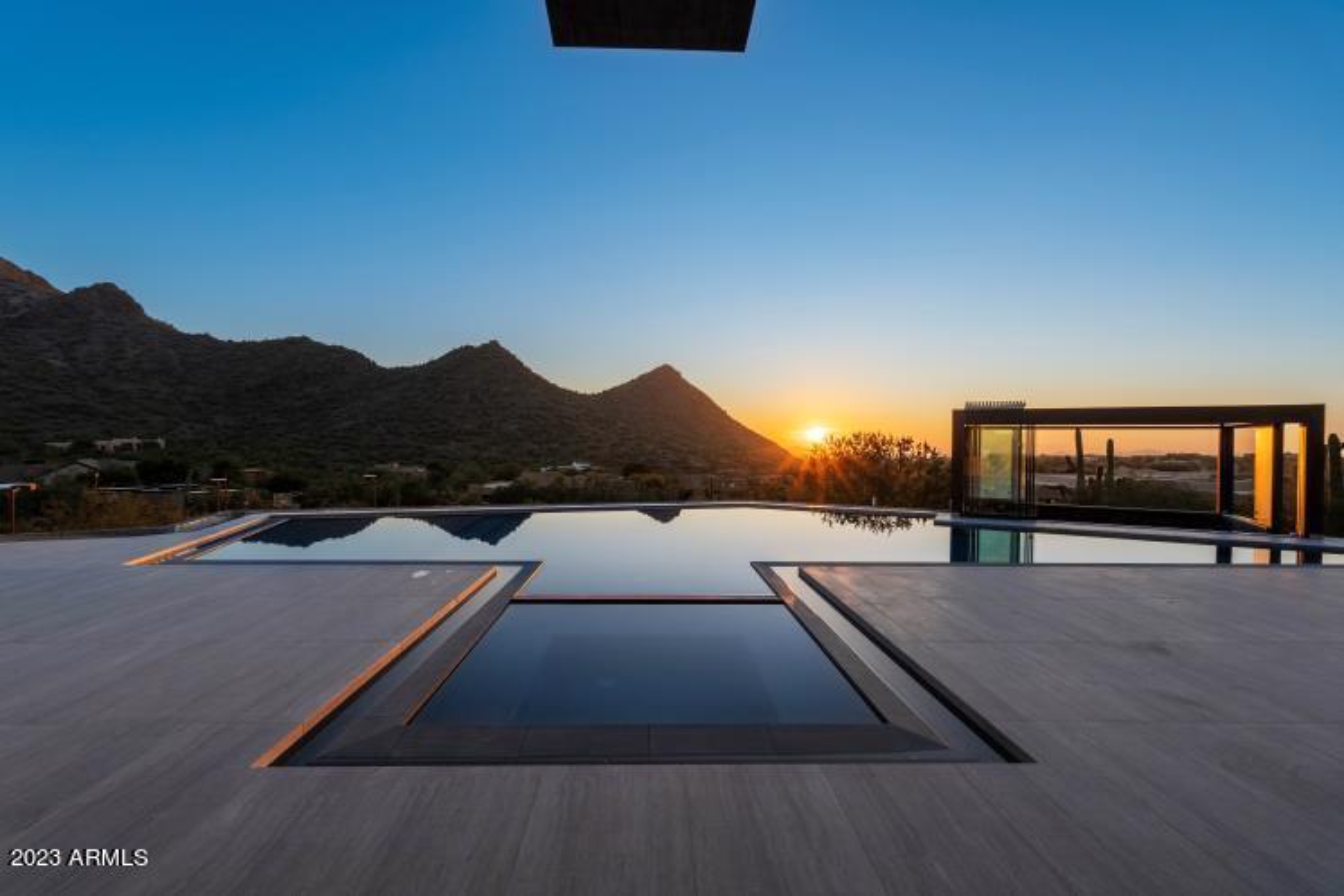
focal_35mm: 16
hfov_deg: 95.0
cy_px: 448
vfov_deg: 72.1
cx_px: 672
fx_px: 616
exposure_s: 1/1600
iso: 320
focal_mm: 16.5
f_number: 8
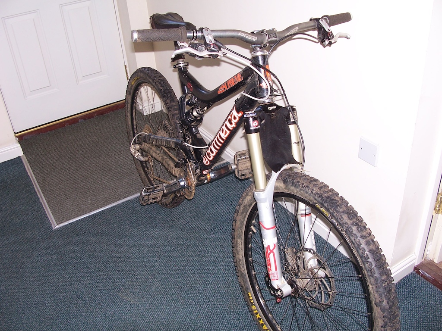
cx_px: 221
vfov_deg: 40.7
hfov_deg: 52.6
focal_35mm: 35
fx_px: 447
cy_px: 166
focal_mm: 6
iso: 80
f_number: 2.8
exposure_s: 1/60
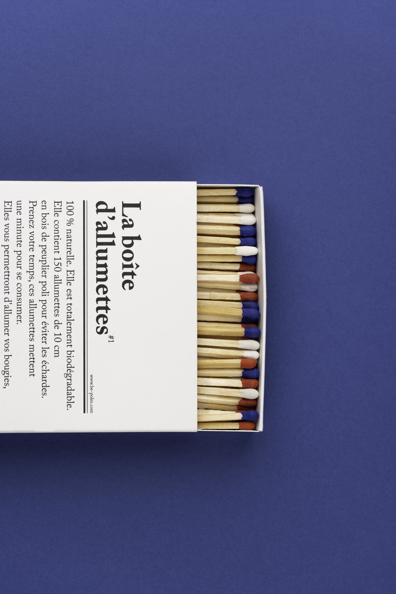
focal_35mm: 90
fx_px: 1485
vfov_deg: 22.6
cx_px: 198
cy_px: 297
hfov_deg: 15.2
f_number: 5.6
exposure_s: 1/30
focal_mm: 90
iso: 100
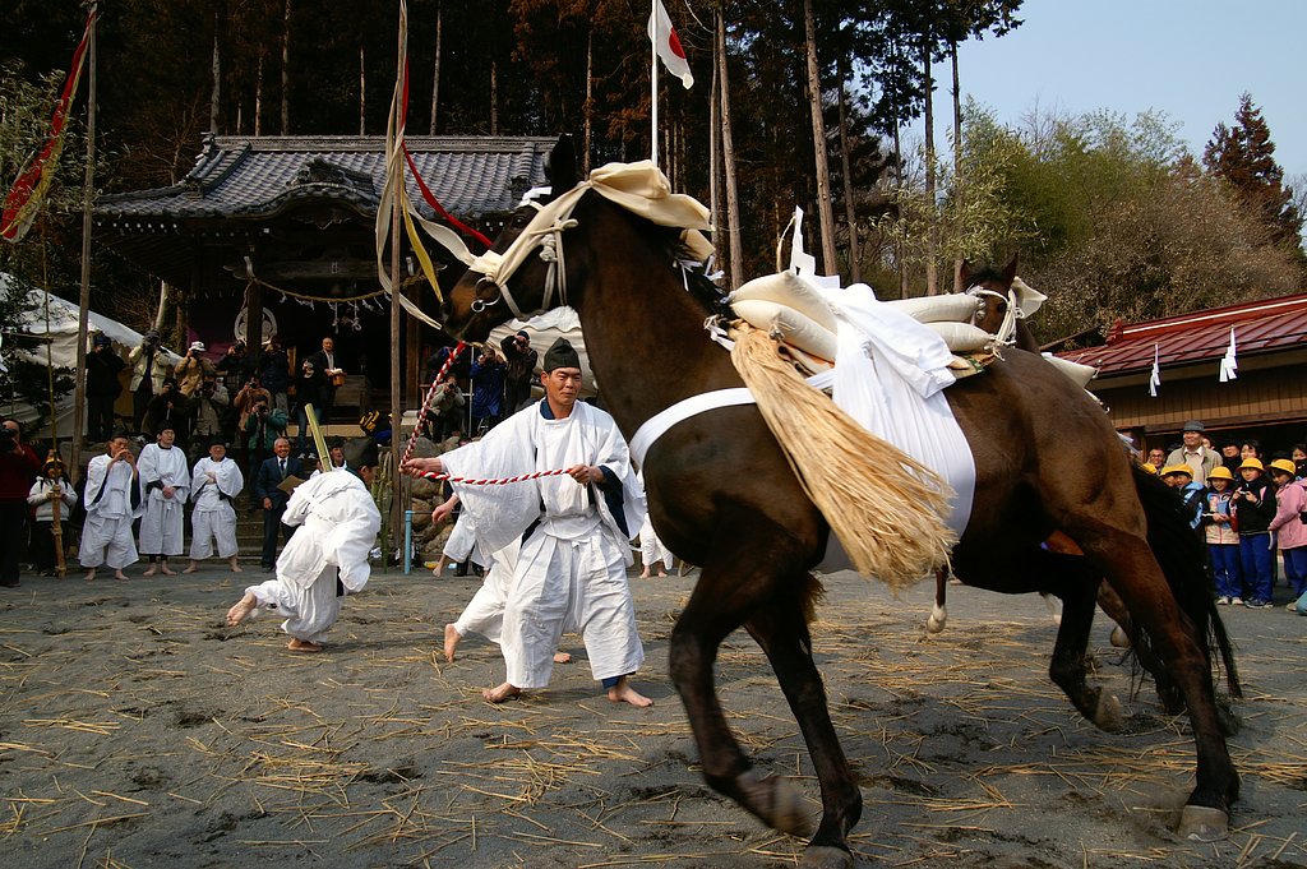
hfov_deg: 70.5
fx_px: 925
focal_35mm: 26
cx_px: 654
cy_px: 434
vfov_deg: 50.3
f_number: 8
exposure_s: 1/400
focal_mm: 17
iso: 200
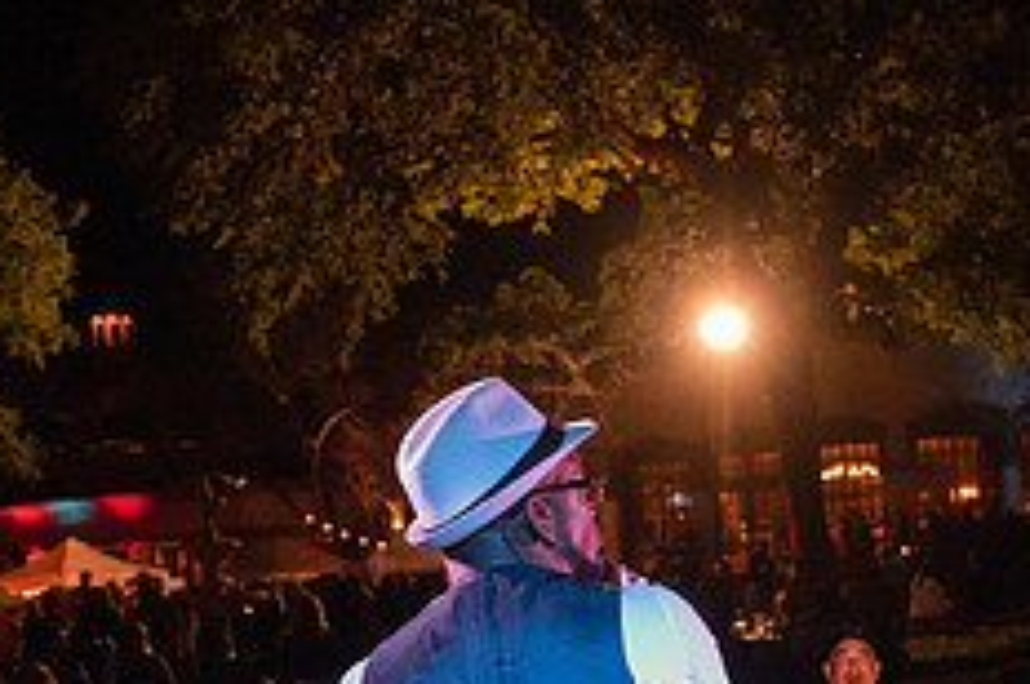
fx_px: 1714
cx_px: 657
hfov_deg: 33.2
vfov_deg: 21.6
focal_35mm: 60
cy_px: 715
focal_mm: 24
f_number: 2.8
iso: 8000
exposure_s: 1/640
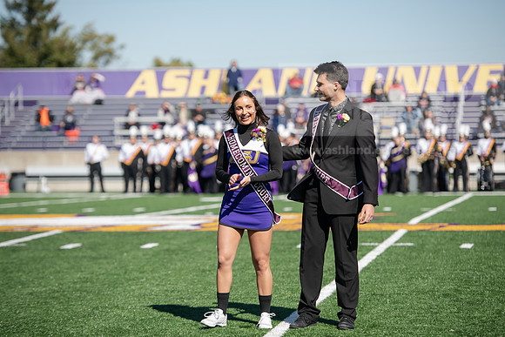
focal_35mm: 140
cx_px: 252
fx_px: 1964
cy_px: 168
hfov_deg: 14.7
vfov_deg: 9.8
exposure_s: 1/2000
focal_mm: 140
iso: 200
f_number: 3.2
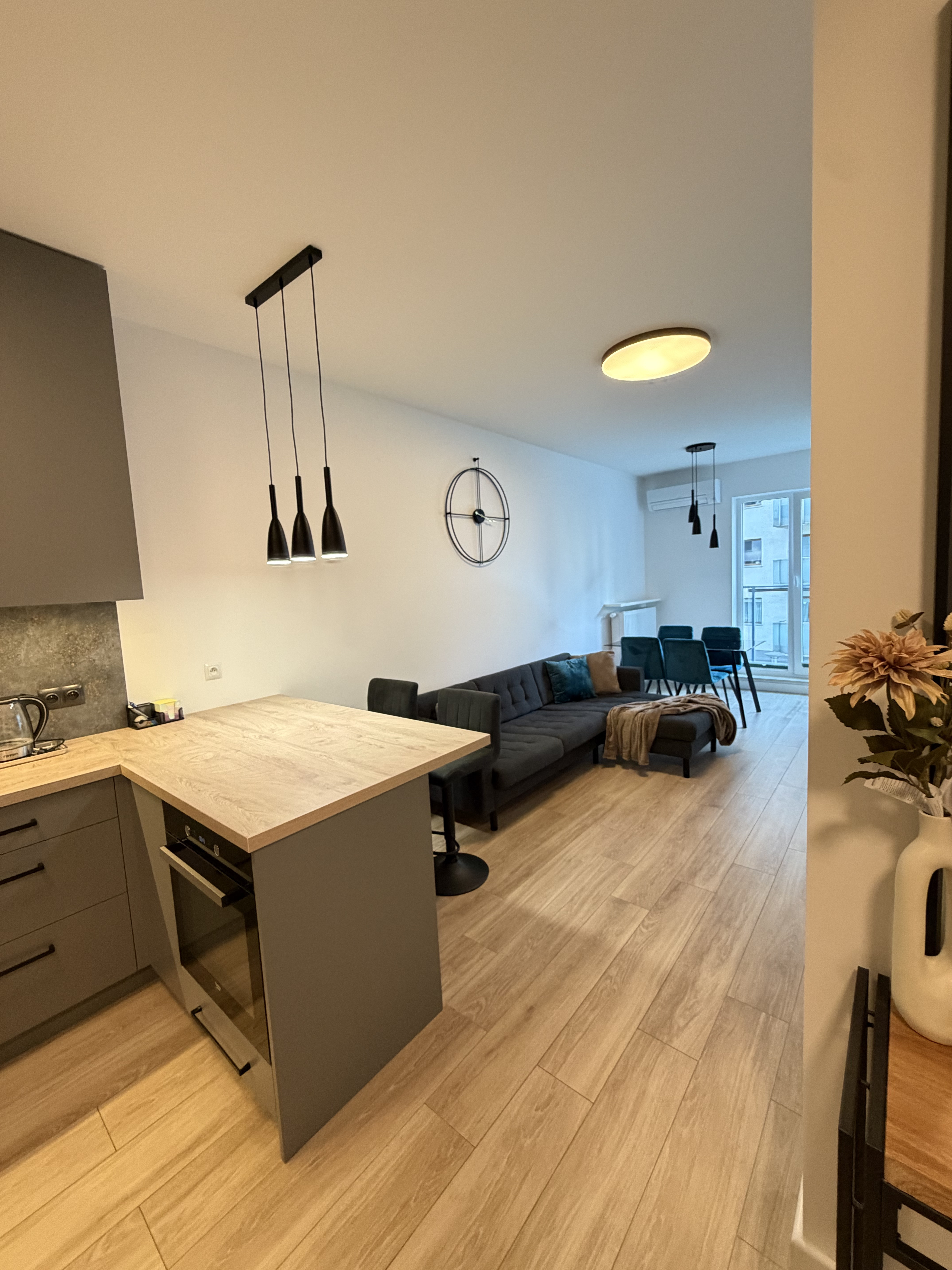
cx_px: 476
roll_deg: +2.9
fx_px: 513
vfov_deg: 102.1
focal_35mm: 14
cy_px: 635
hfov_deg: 85.7
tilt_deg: -5.5
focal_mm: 2.22
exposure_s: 1/50
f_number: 2.2
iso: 400
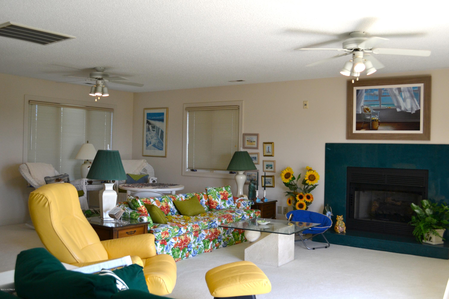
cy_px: 150
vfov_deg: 36.9
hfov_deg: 53.1
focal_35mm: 36
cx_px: 224
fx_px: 449
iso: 320
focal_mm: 24
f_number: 5.6
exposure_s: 1/125
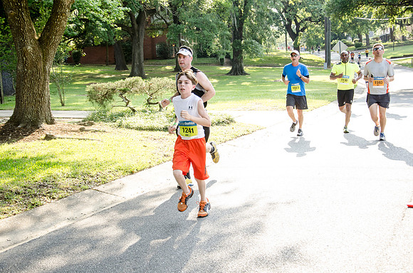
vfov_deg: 23.7
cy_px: 136
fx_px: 652
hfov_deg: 35.1
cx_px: 206
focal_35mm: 57
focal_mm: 38
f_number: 5
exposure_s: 1/400
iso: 800
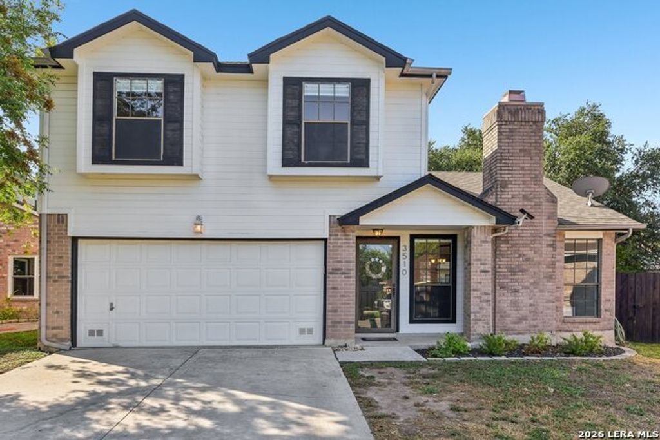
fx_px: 440
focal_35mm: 24
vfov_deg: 53.1
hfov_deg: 73.7
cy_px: 220
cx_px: 330
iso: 400
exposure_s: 1/200
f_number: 8
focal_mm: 24
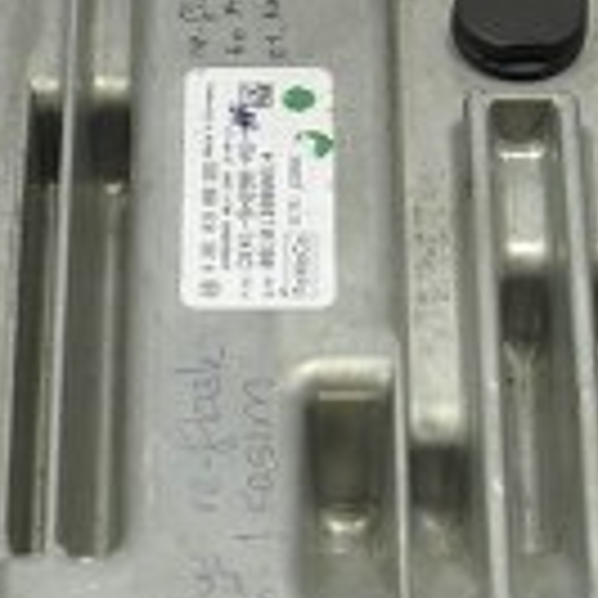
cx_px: 436
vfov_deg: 9.2
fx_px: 3694
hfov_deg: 9.2
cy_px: 535
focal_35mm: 189
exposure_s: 1/40
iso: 220
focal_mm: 22
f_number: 4.5
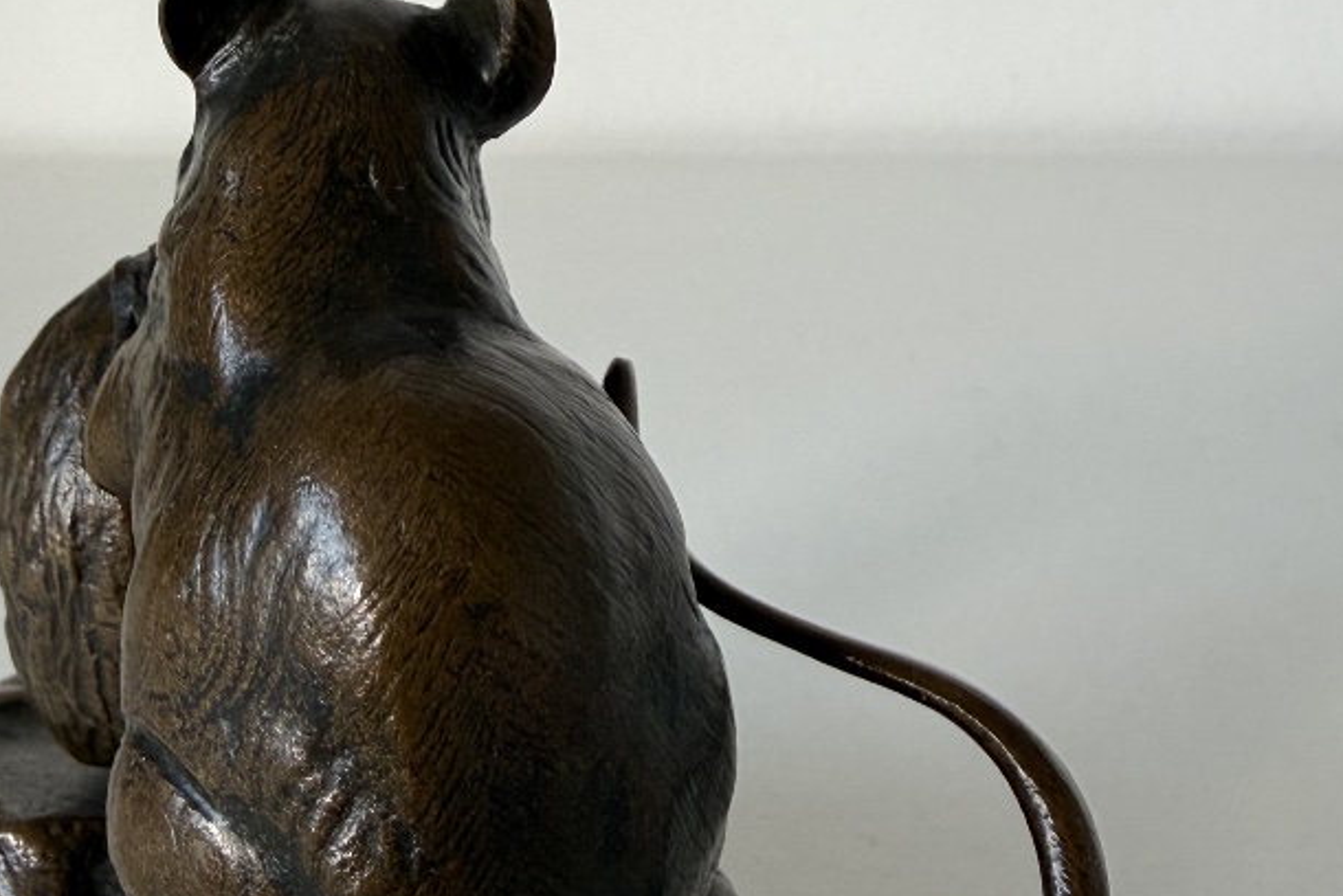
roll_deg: -0.2
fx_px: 1829
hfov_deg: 39.8
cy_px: 305
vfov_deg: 27.4
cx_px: 444
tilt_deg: -9.9
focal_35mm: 49
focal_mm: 2.22
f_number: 2.2
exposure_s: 1/99
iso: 100
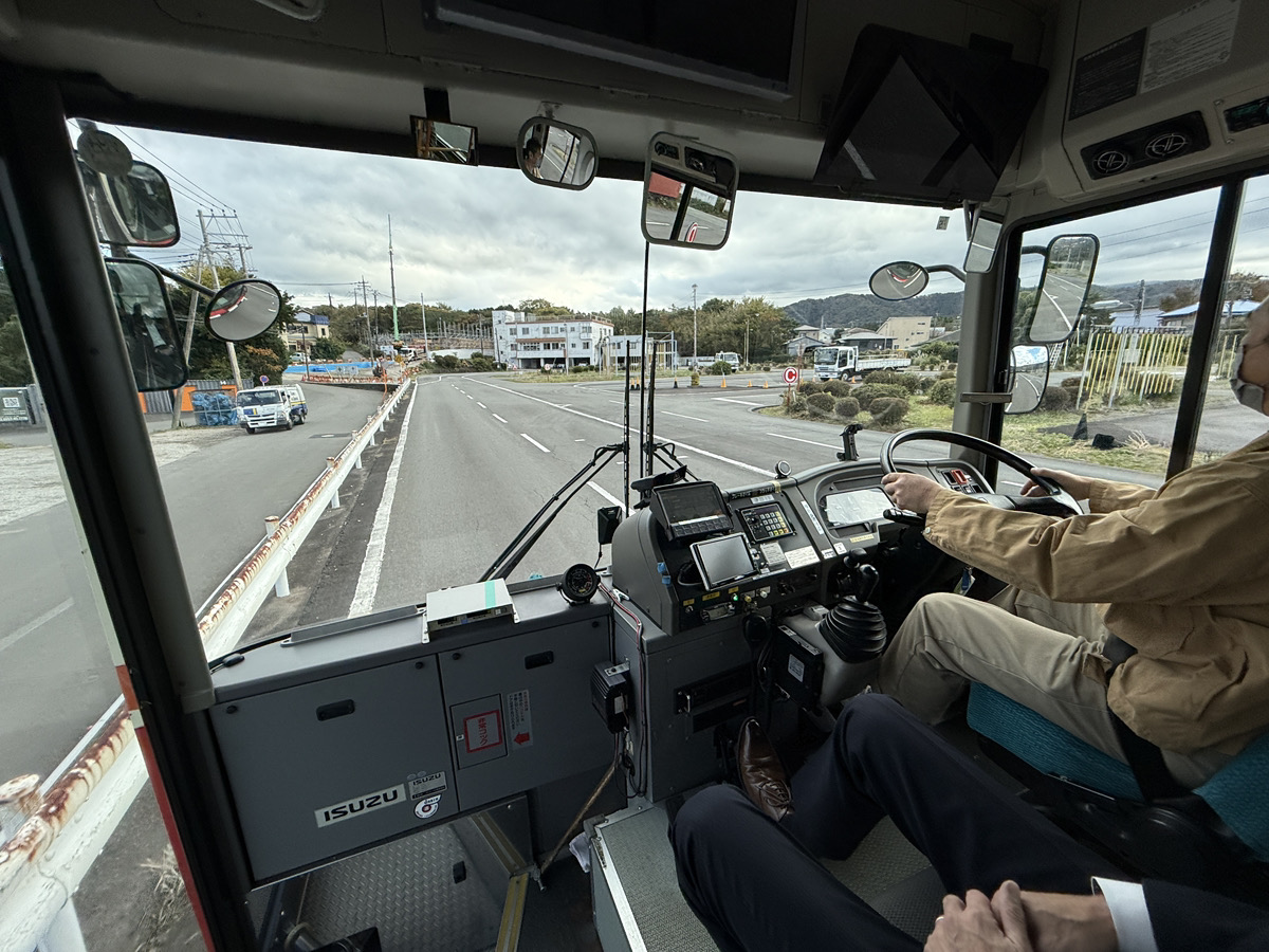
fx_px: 513
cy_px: 476
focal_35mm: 14
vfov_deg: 85.7
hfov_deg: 102.1
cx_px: 634
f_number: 2.2
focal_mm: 2.22
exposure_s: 1/486
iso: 64
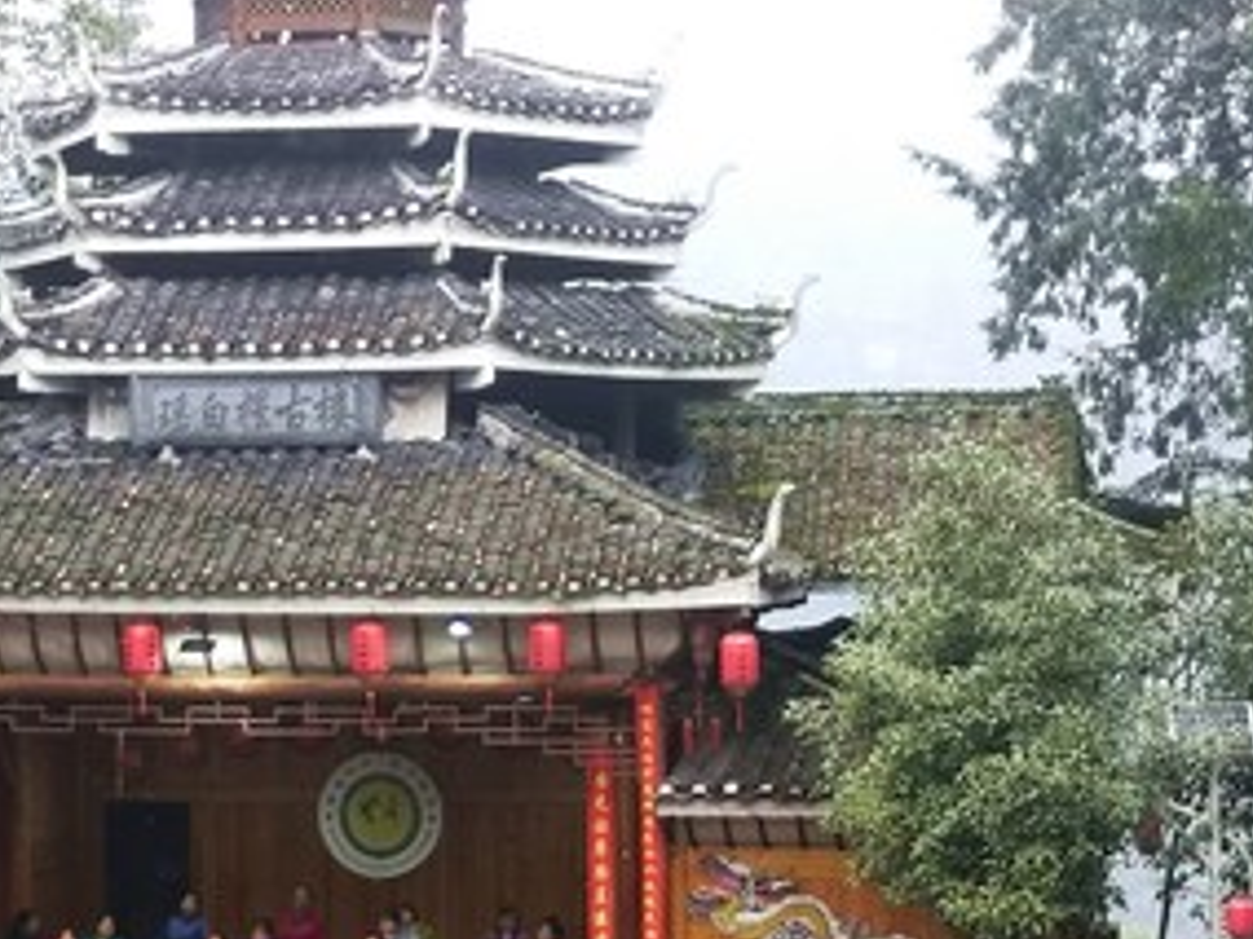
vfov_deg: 13.0
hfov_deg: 17.2
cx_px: 384
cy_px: 630
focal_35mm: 114
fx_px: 4126
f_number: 1.8
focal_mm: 3.95
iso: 80
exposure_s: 1/90
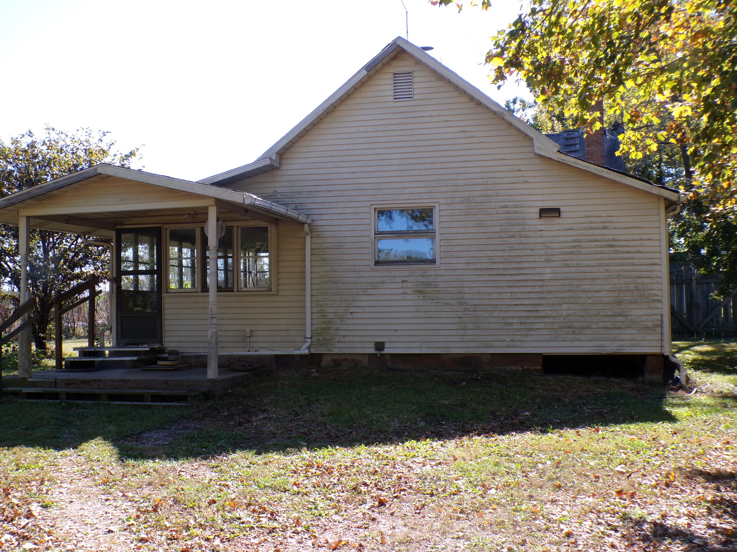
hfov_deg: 50.1
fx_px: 788
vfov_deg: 38.7
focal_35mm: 37
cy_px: 276
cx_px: 368
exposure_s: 1/300
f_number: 4.9
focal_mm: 6.6
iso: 200
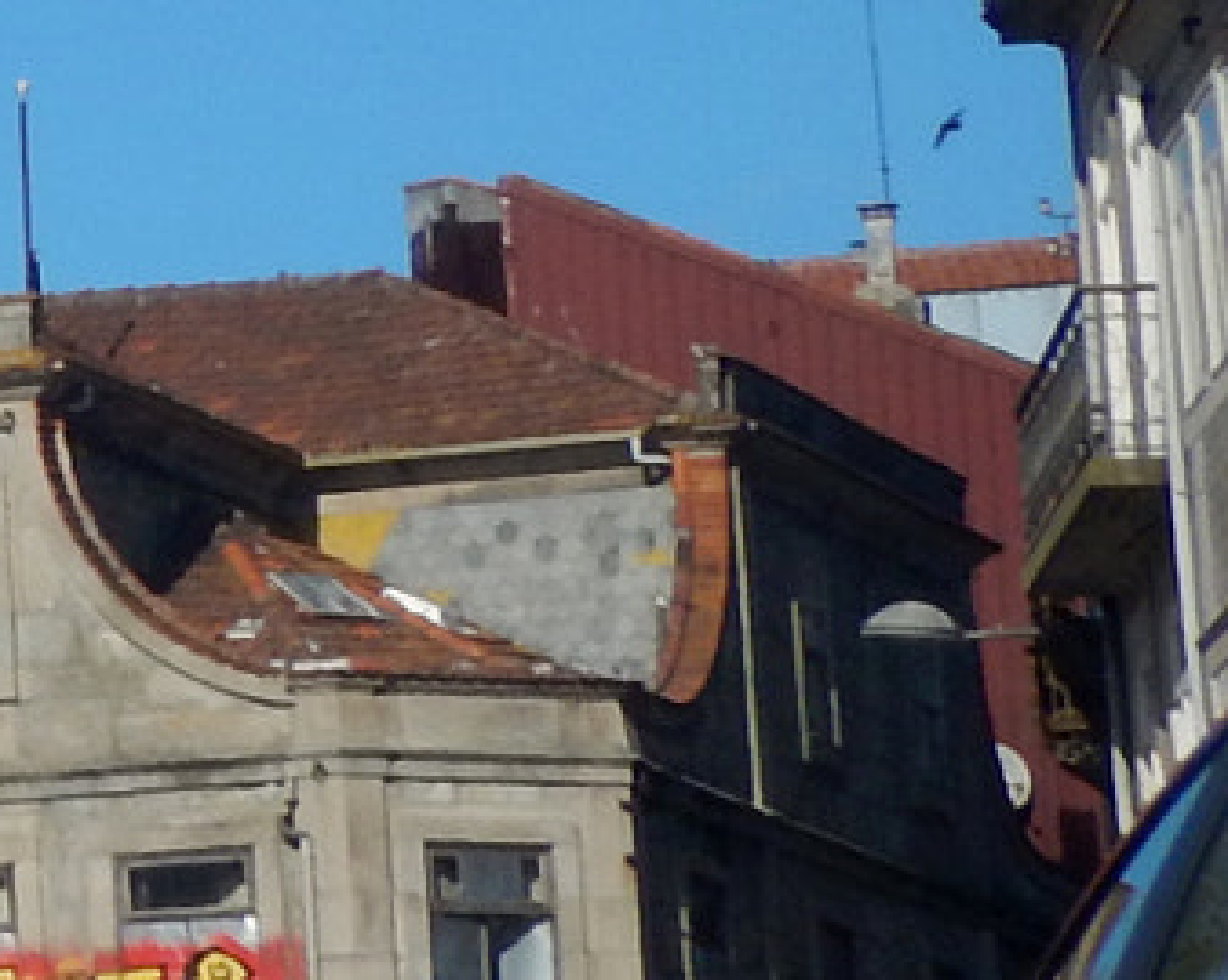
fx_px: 10349
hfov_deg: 6.4
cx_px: -1913
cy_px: -379
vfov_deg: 5.4
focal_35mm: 285
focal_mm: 8.5
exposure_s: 1/1250
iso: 125
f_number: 4.3
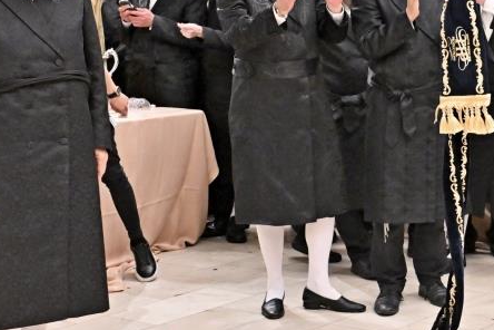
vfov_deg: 16.4
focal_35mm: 83
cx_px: 555
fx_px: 1139
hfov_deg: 22.9
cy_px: 81
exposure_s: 1/250
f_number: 4
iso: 1600
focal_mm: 24
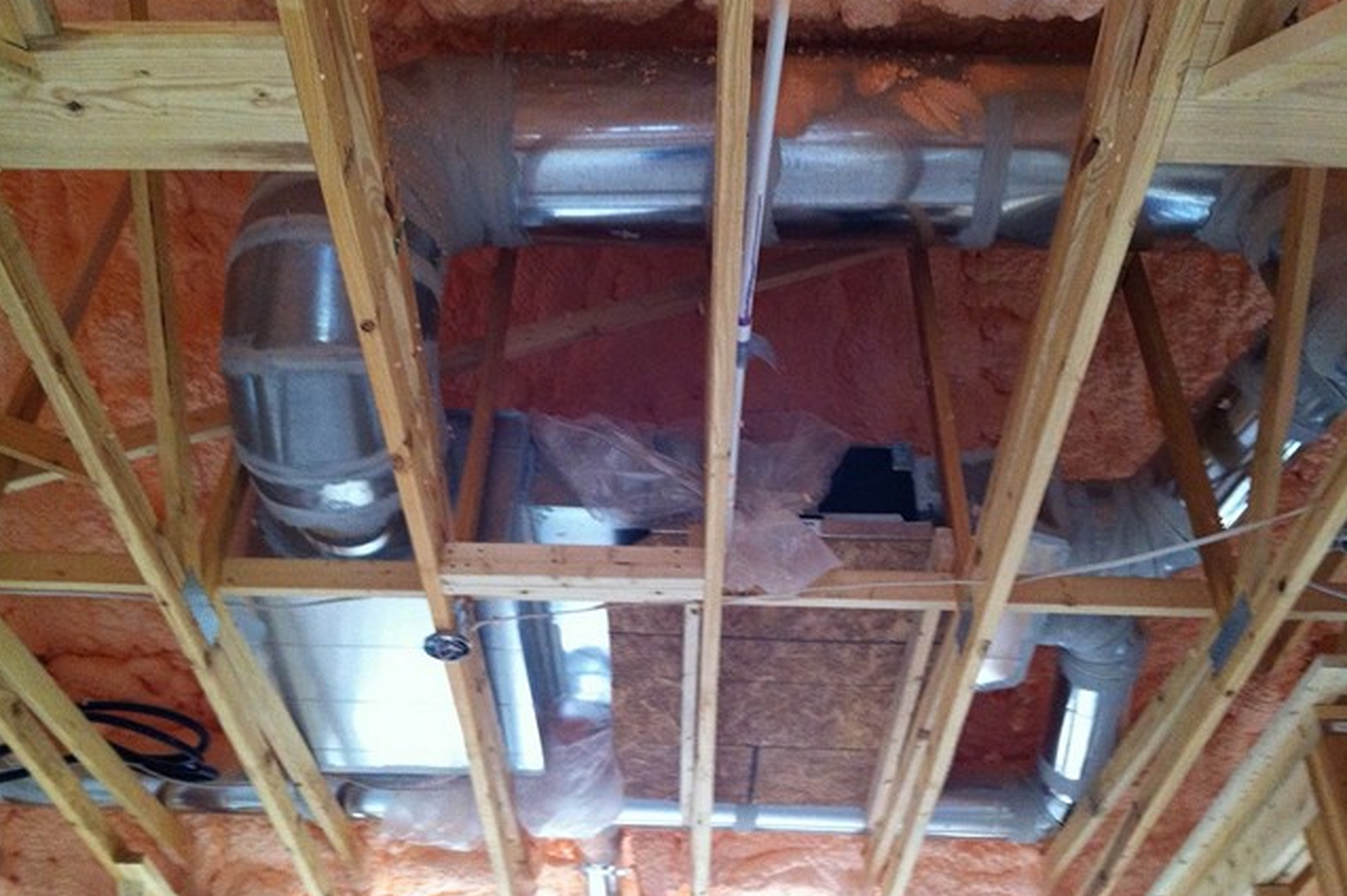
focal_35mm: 37
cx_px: 672
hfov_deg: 51.9
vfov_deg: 35.9
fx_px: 1384
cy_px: 446
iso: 320
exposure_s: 1/15
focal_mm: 3.85
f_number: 2.8
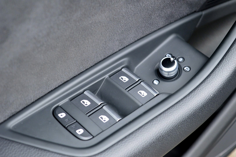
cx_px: 118
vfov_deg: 16.5
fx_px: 540
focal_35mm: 82
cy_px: 78
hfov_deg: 24.6
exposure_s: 1/40
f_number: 5.6
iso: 800
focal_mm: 55
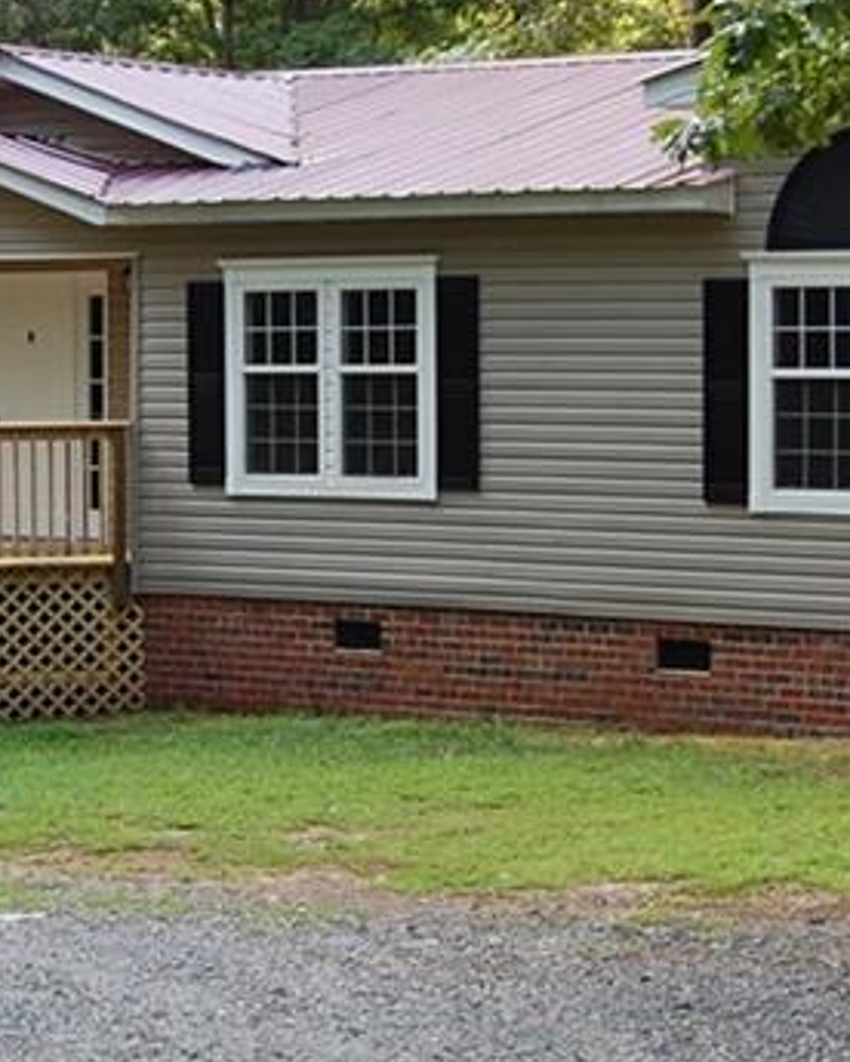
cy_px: 382
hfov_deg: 11.9
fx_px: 4069
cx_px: 123
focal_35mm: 129
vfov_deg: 14.9
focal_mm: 31
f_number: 5
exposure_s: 1/100
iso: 400
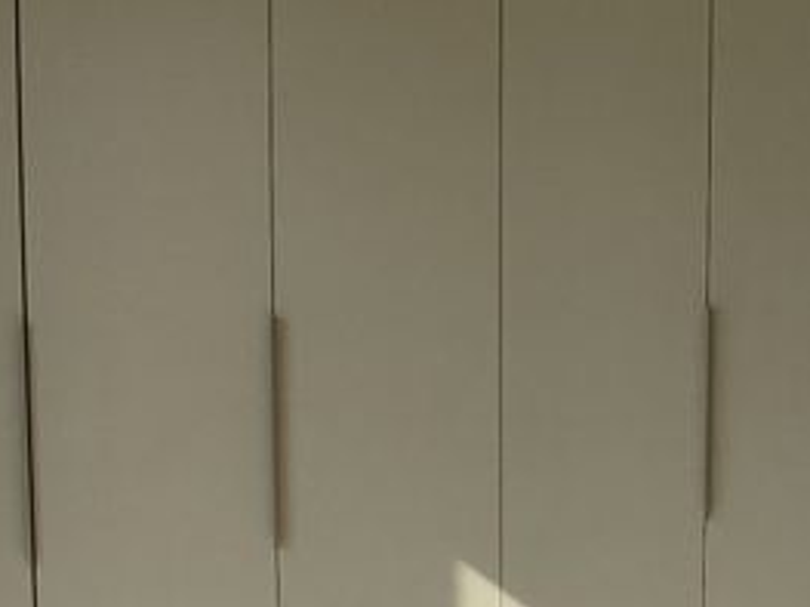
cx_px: 536
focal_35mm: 39
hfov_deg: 47.2
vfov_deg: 36.7
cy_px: 364
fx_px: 912
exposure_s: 1/699
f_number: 2.2
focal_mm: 1.65
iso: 50
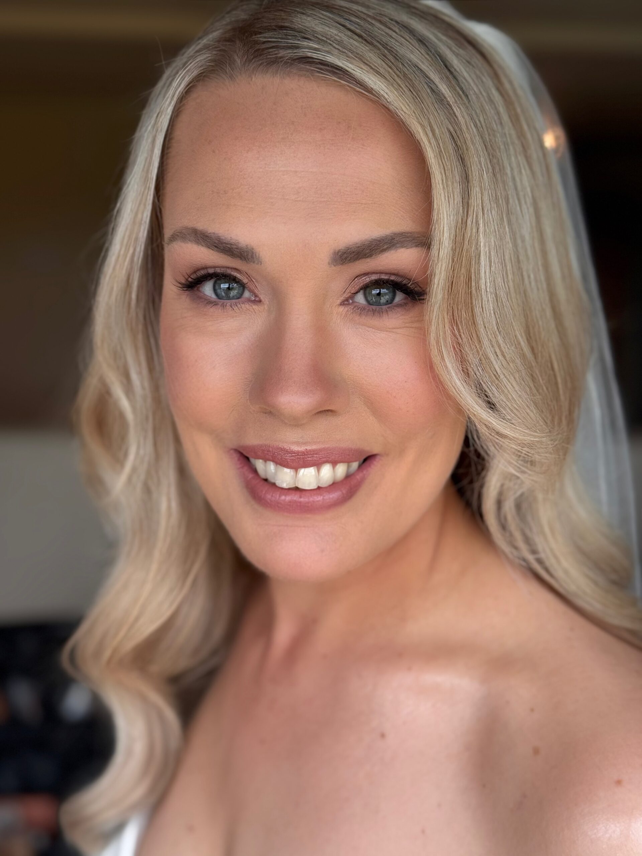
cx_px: 321
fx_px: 1187
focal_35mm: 48
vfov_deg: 39.7
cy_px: 428
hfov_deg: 30.3
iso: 64
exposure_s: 1/314
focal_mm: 6.76
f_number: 1.78
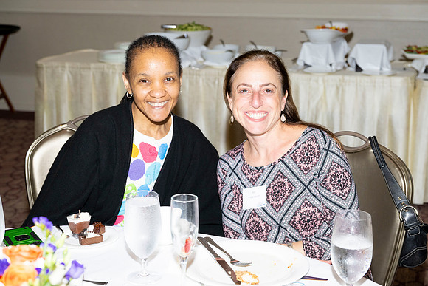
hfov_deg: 33.4
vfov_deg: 22.6
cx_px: 214
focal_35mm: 60
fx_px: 713
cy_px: 143
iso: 800
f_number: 5.6
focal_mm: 60
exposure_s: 1/200
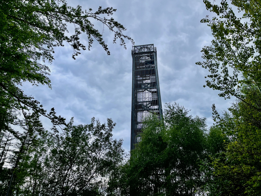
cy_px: 98
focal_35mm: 25
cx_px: 130
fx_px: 188
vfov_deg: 54.9
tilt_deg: +34.3
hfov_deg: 69.4
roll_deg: +0.3
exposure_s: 1/3165
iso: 32
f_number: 1.6
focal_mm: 5.1
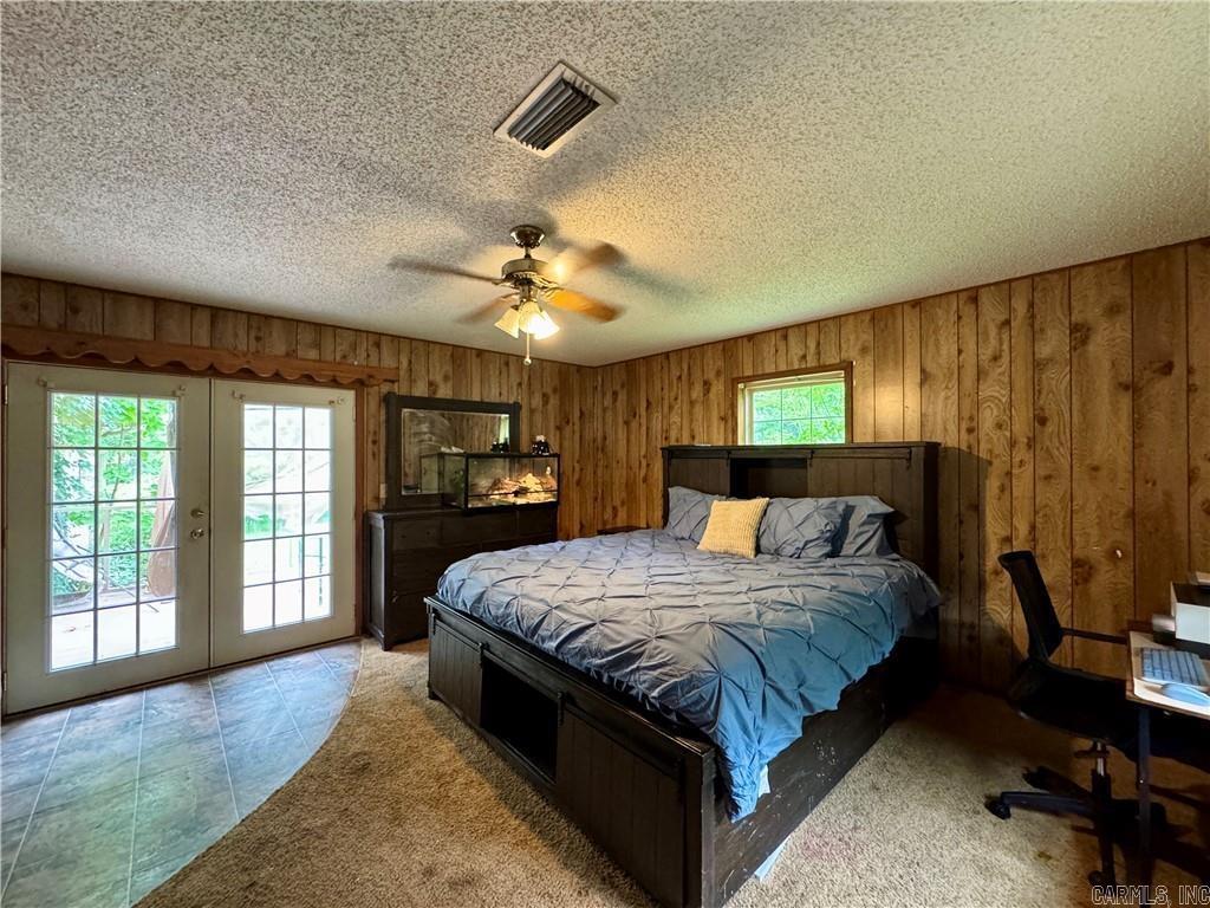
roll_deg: -0.3
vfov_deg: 85.7
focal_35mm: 14
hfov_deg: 102.1
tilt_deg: -0.3
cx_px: 605
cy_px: 454
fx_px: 489
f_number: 2.2
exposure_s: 1/60
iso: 1000
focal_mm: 2.22
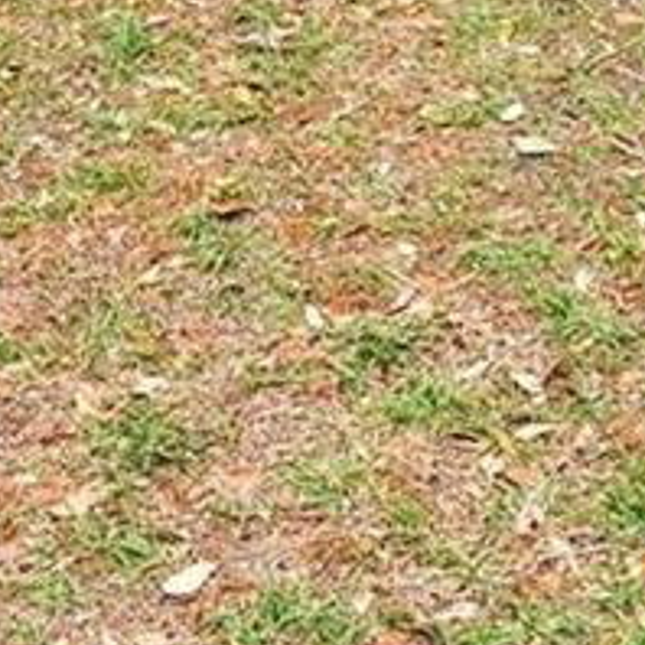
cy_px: -1036
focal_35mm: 117
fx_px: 2466
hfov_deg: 14.4
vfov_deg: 11.5
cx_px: 798
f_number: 8
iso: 400
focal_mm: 17
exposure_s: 1/200
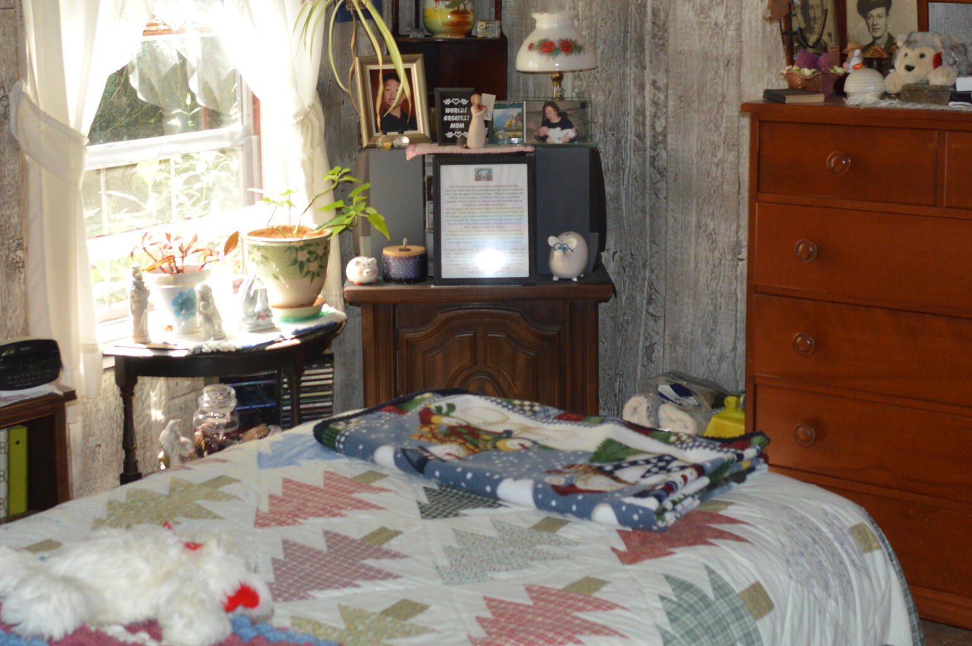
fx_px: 1430
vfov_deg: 25.1
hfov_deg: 37.5
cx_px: 474
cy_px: 149
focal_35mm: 53
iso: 400
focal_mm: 18
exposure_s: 1/80
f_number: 4
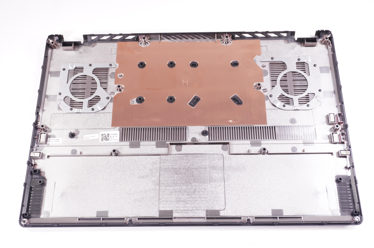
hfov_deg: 46.4
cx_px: 187
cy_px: 124
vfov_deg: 31.8
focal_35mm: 42
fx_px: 436
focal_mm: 28
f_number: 5.6
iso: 500
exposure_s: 1/125
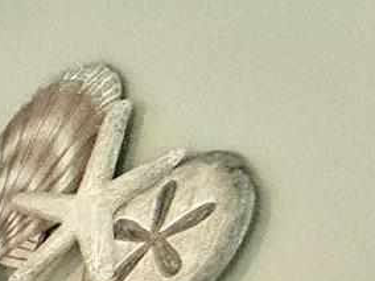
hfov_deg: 12.6
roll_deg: +0.3
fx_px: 856
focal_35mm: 79
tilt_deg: -4.7
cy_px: 642
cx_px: -669
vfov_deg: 14.0
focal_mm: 2.22
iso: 400
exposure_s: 1/60
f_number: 2.2
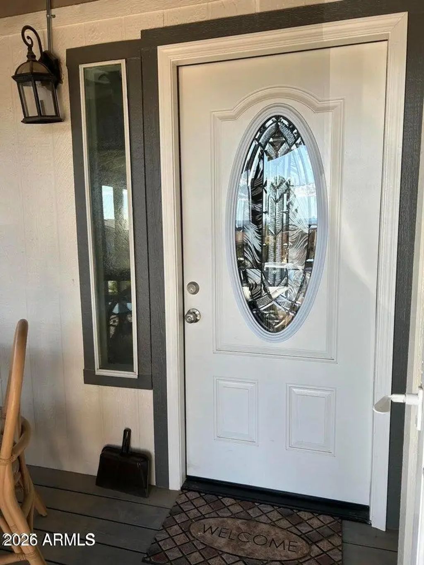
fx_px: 425
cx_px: 212
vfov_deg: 67.3
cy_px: 282
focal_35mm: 26
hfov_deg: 53.1
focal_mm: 5.7
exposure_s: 1/227
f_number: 1.5
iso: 40
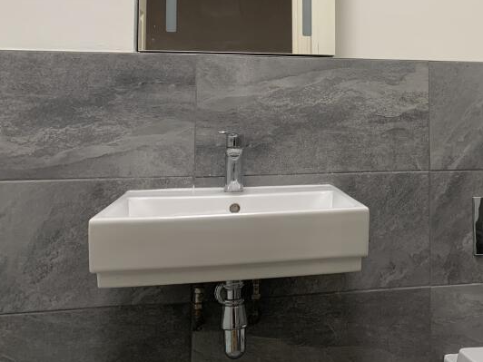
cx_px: 429
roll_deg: +1.6
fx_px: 698
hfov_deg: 36.0
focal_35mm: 50
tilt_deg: +3.6
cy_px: 98
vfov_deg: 28.7
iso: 100
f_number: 1.8
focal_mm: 4.25
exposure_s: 1/80
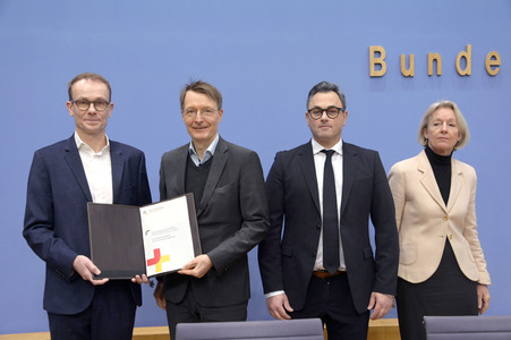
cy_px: 170
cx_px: 256
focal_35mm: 38
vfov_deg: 35.0
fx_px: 539
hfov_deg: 50.7
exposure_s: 1/400
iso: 4000
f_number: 5.6
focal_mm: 38
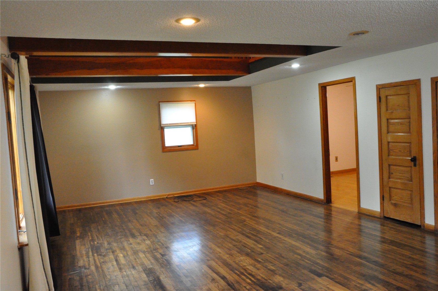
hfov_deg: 59.6
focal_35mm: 32
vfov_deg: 41.6
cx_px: 219
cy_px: 146
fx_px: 383
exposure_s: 1/50
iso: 3200
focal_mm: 21
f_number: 7.1
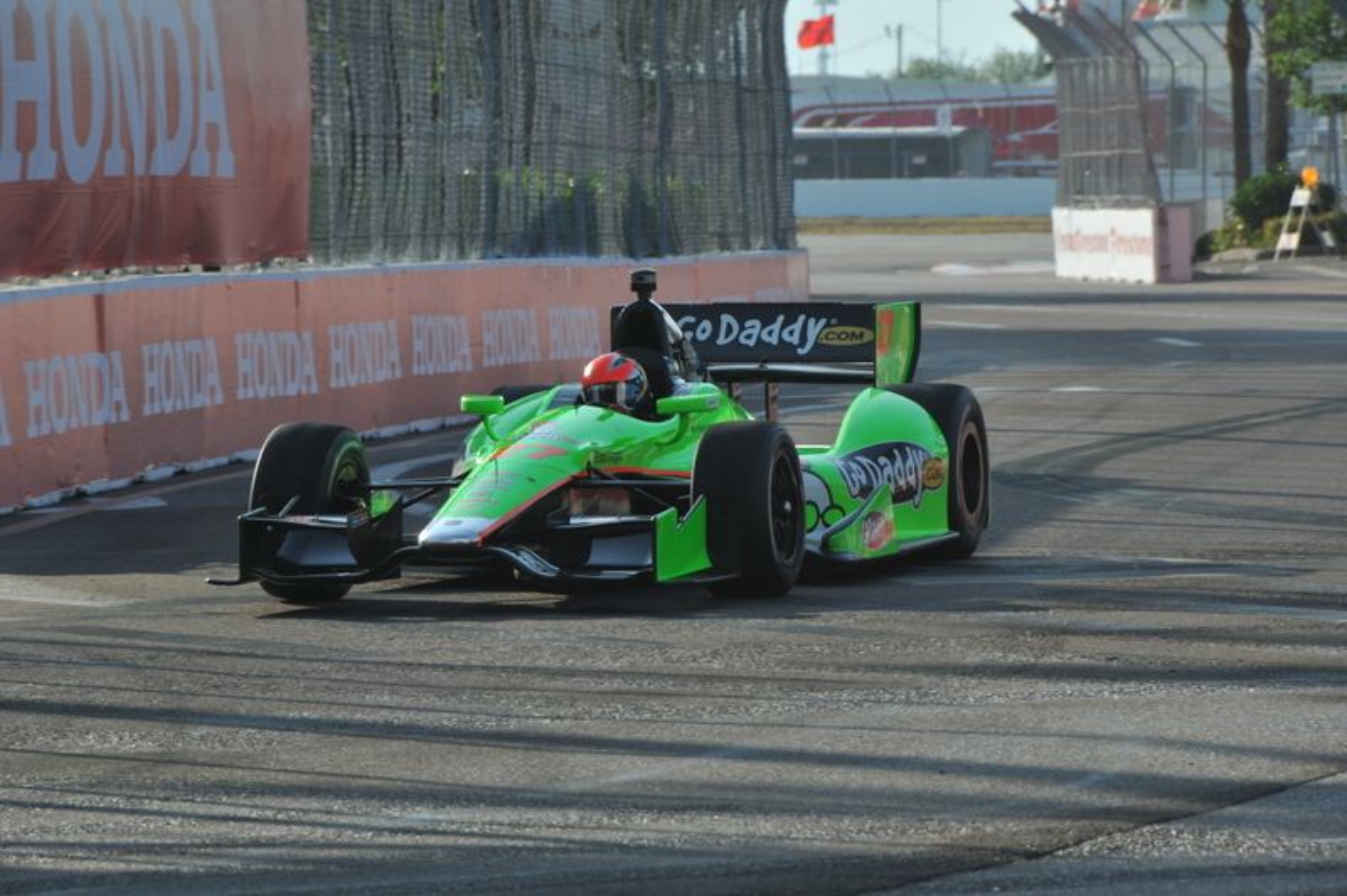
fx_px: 11215
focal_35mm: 300
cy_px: 448
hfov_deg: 6.9
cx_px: 674
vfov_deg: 4.6
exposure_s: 1/640
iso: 400
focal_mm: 200
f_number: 10
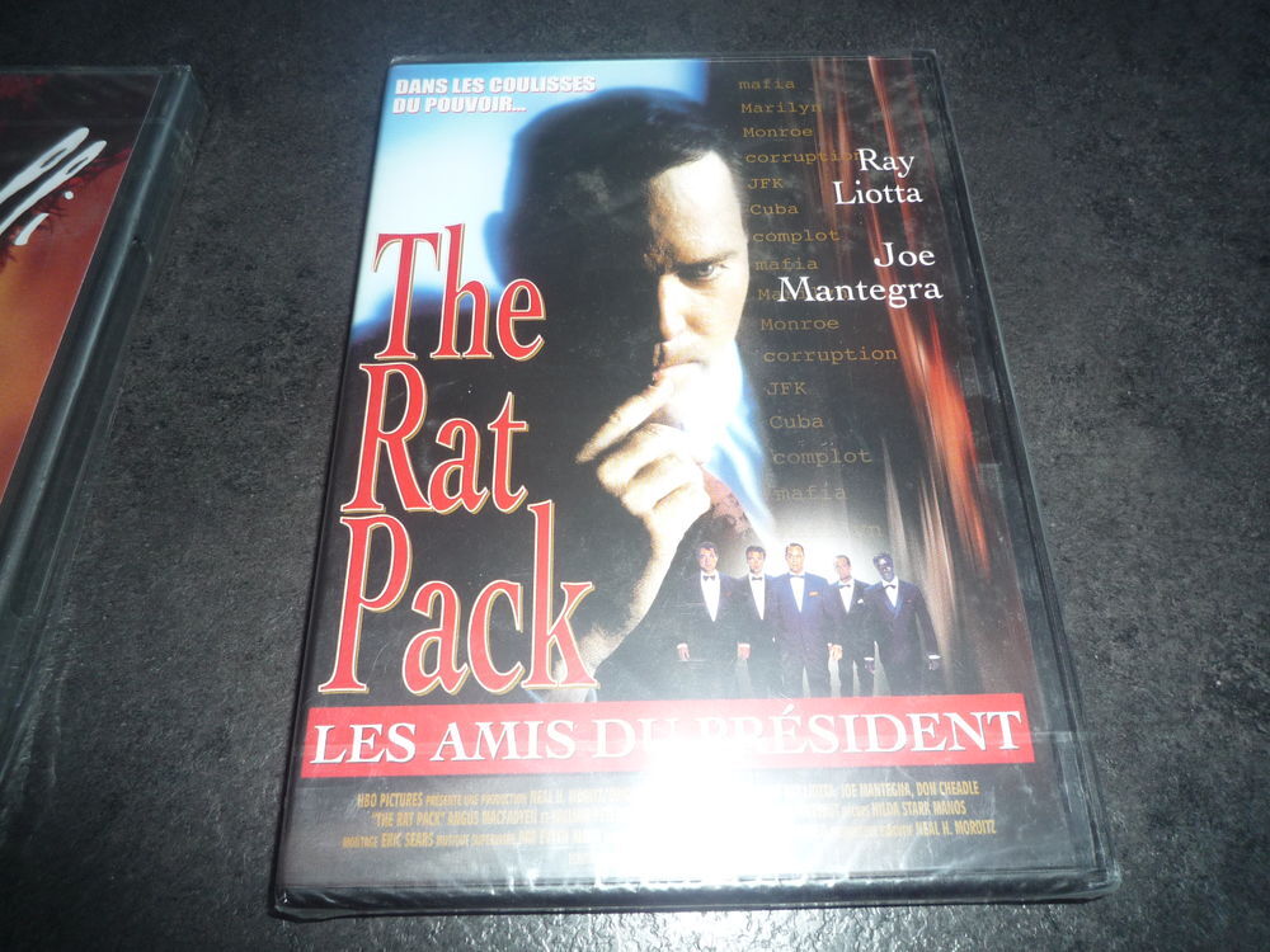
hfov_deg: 69.4
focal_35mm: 25
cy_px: 476
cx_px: 635
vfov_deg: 54.9
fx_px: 917
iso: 100
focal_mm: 4.4
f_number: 4
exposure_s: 1/30
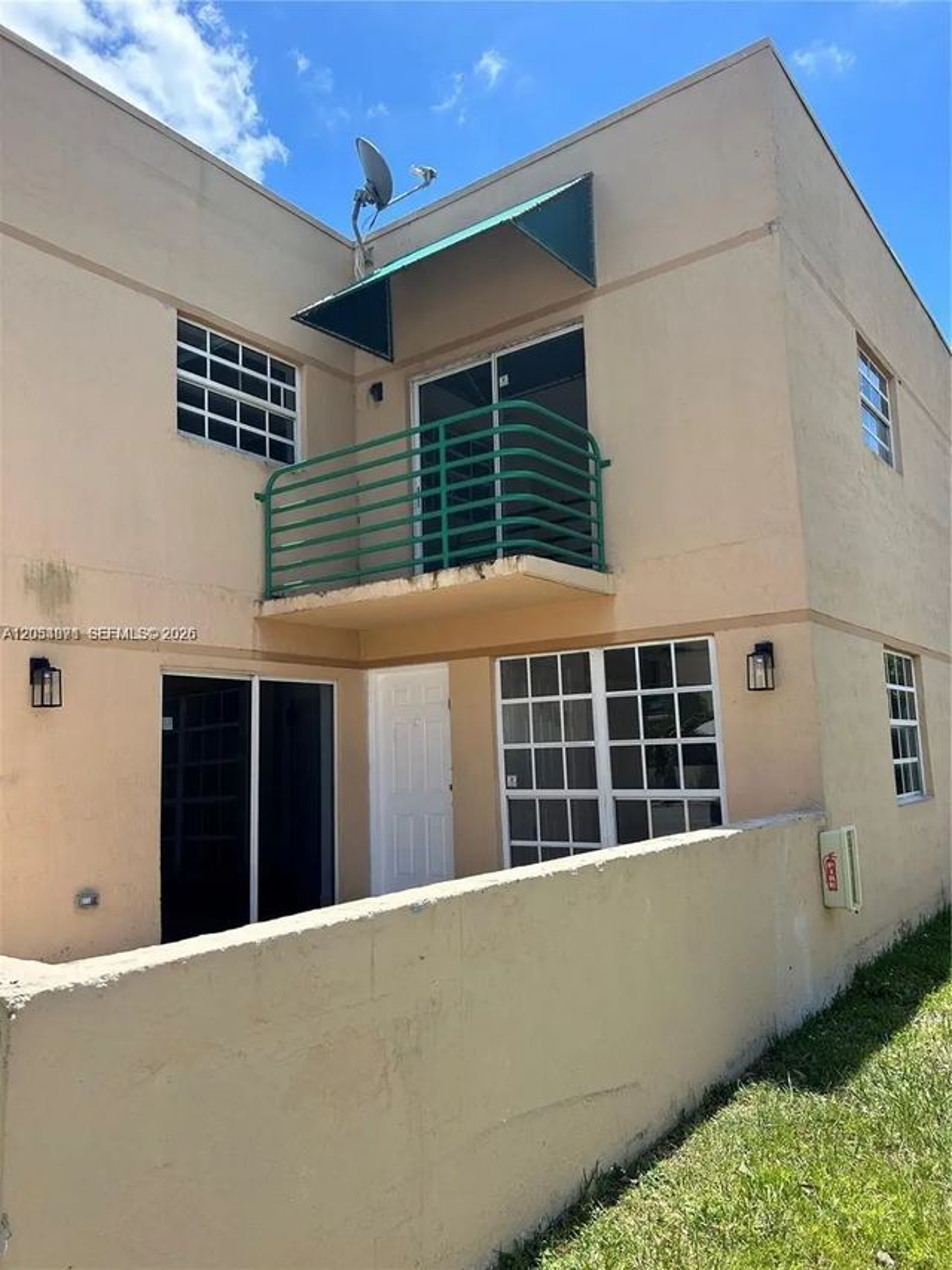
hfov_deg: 53.1
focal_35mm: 26
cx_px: 476
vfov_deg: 67.3
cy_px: 635
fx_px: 953
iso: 50
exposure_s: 1/2457
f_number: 1.5
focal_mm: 5.7
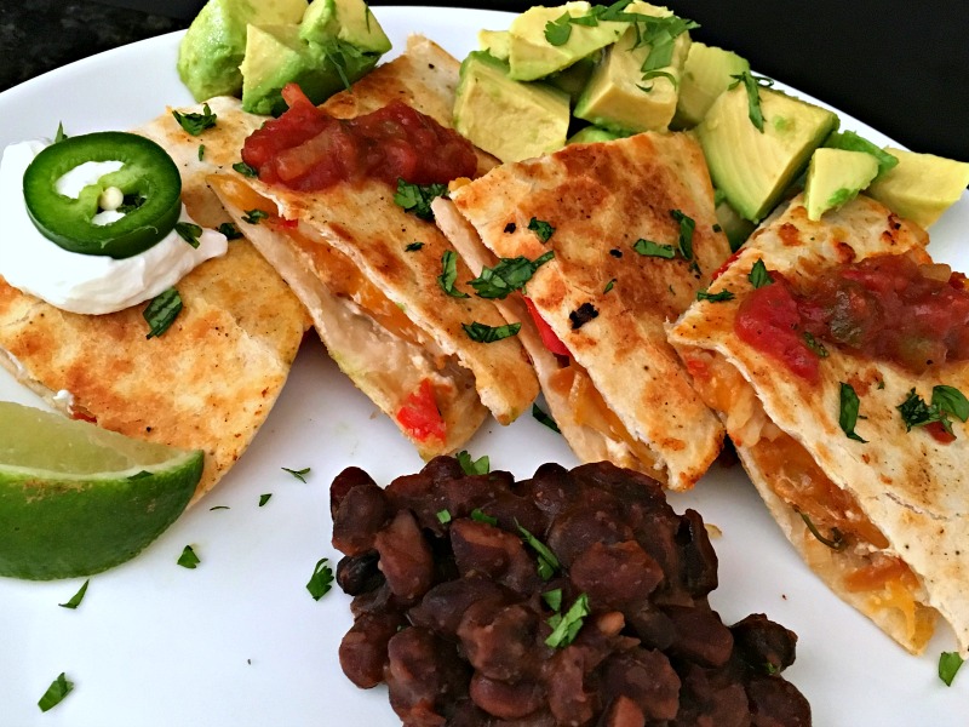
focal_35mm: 29
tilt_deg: -50.2
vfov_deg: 48.2
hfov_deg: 61.7
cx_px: 484
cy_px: 364
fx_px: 812
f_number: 2.2
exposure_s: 1/20
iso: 200
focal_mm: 4.15
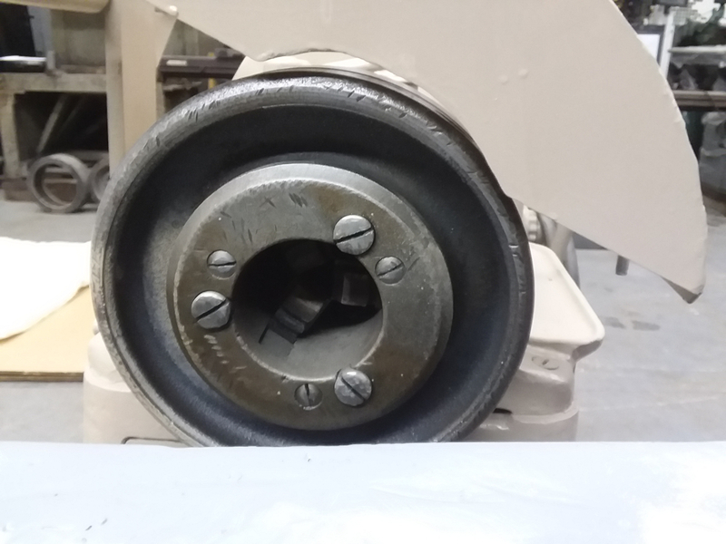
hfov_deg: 61.7
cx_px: 363
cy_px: 272
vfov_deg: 48.2
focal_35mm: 29
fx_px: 608
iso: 200
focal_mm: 2.47
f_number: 1.9
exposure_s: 1/17
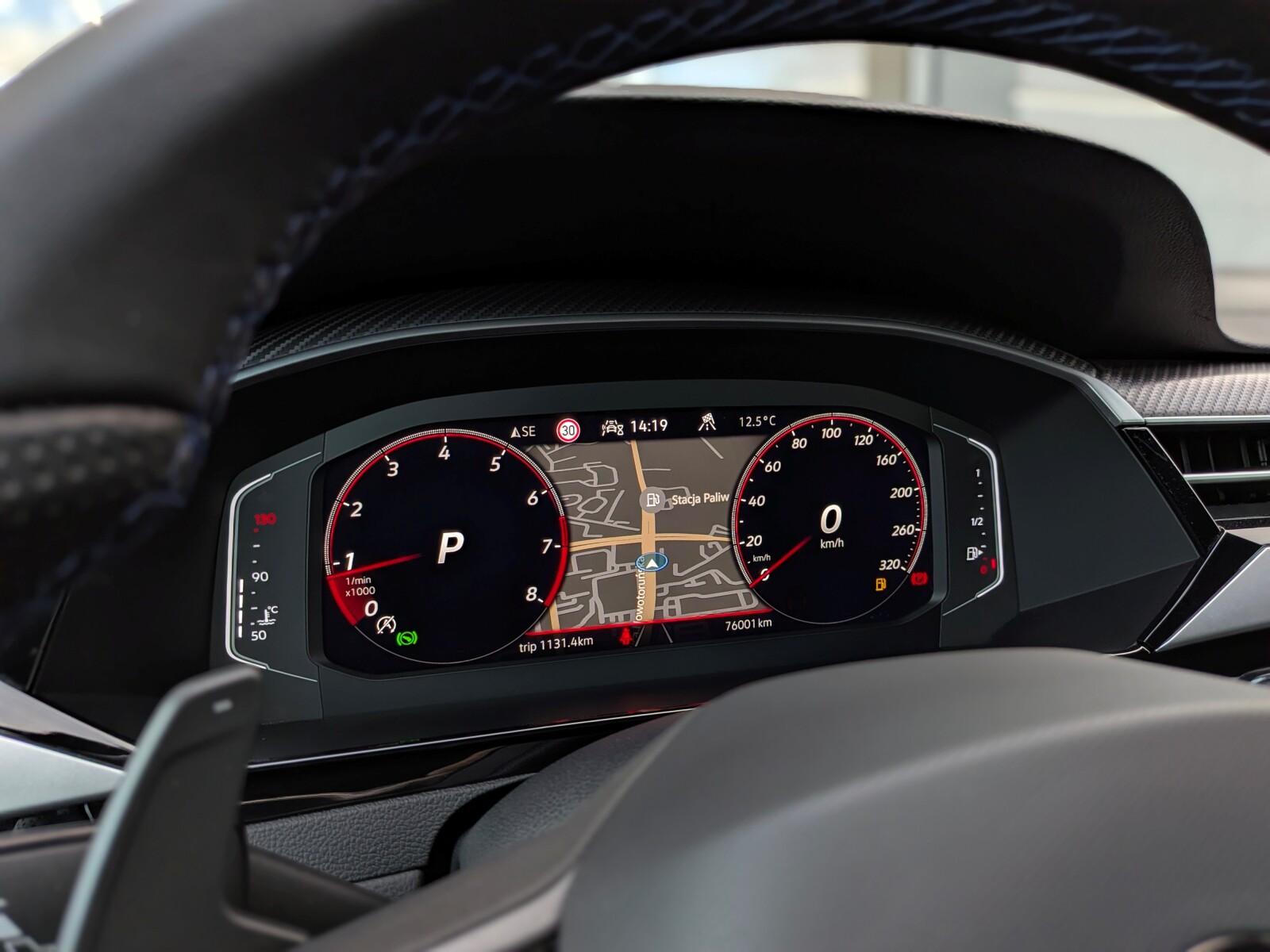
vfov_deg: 56.8
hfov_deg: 71.6
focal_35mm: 24
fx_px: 881
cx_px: 635
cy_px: 476
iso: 42
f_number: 1.7
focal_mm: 4.53
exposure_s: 1/84
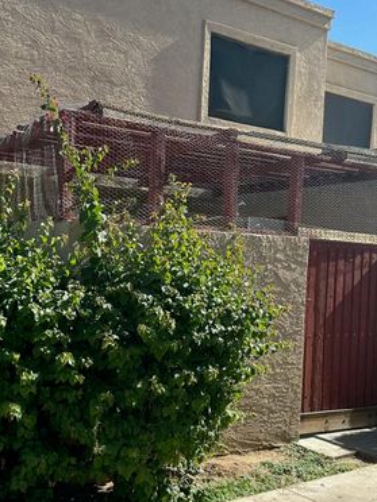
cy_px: 298
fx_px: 624
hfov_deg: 33.4
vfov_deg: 43.7
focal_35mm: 43
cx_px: 141
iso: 80
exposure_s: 1/2660
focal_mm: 6.86
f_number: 1.78
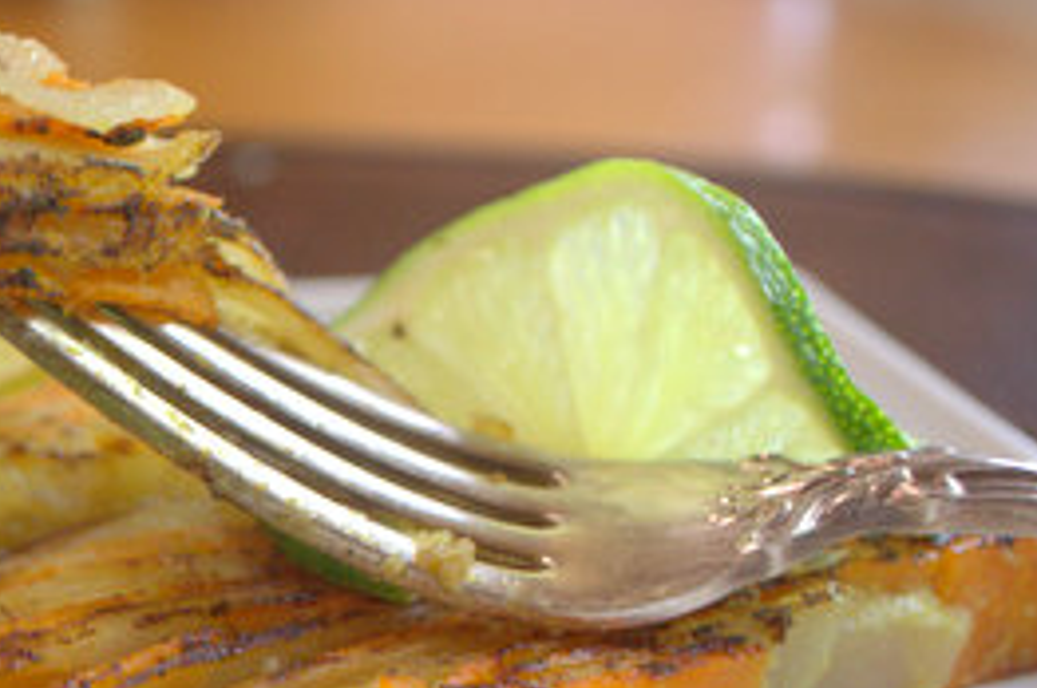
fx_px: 2532
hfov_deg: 22.6
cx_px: 95
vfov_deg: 15.4
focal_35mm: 88
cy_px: 520
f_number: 4.8
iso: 800
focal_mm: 32
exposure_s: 1/50
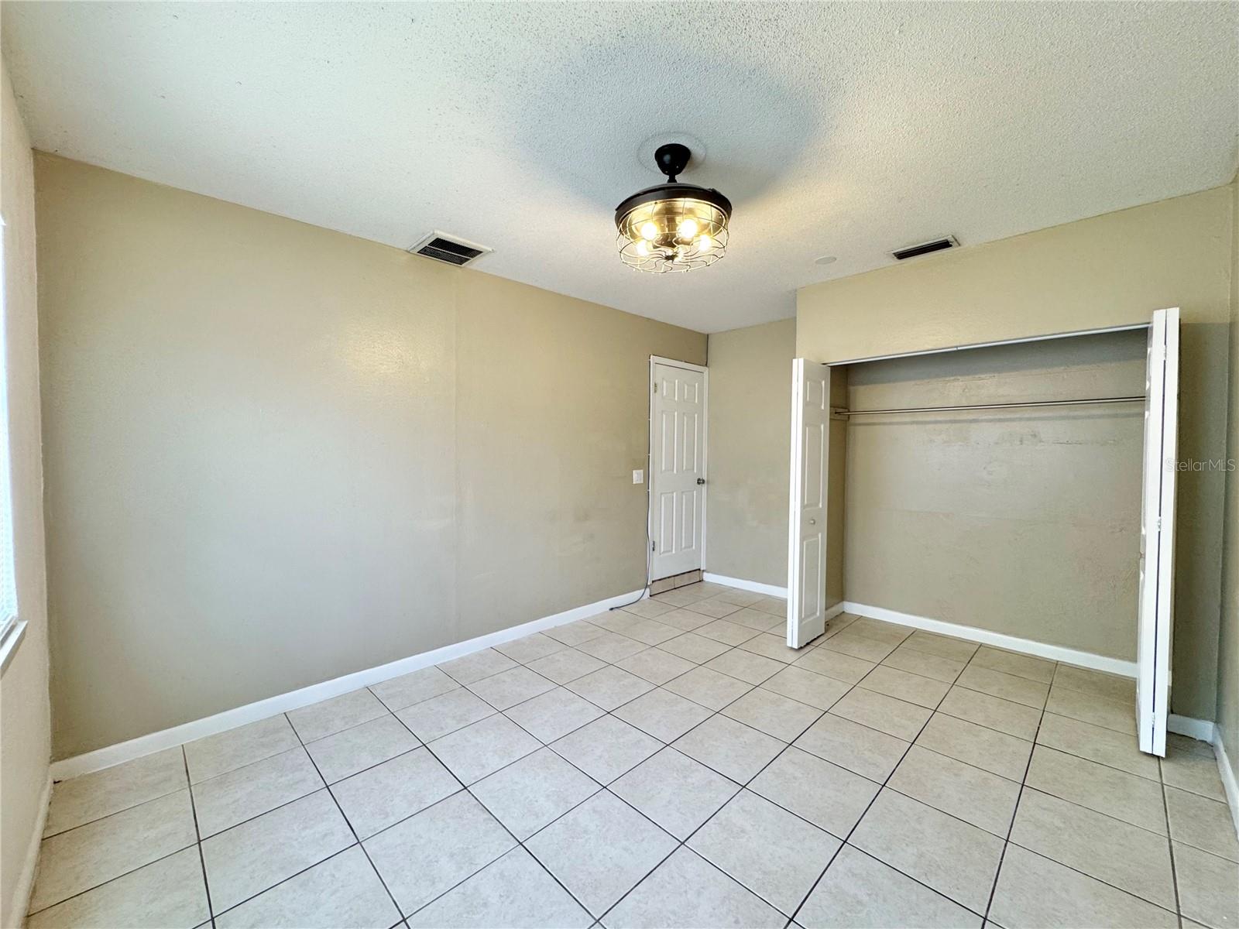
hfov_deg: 102.1
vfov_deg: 85.7
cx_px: 620
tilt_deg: -1.6
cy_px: 464
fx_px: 501
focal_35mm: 14
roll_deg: -0.2
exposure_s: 1/120
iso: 200
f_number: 2.2
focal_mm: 2.22
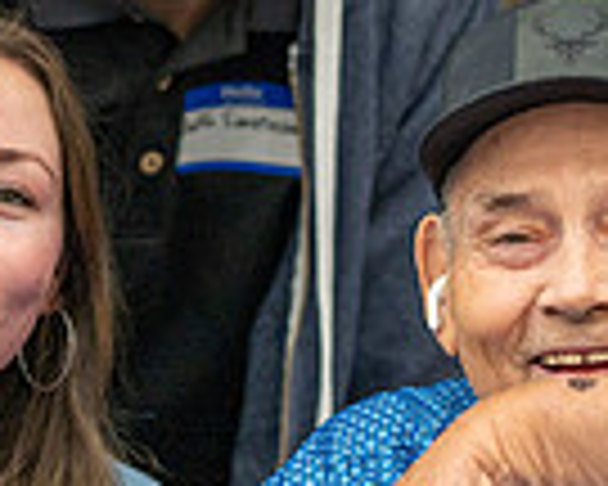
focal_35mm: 452
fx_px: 8133
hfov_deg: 4.3
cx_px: 533
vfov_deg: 3.4
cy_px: 281
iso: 640
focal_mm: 105
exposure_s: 1/200
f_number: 2.5
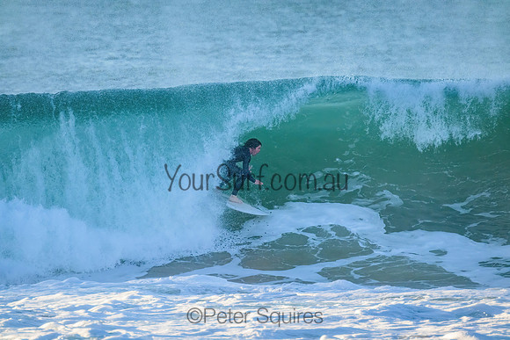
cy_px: 170
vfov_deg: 1.7
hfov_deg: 2.6
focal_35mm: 800
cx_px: 255
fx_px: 11335
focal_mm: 800
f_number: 11
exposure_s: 1/1600
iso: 4500
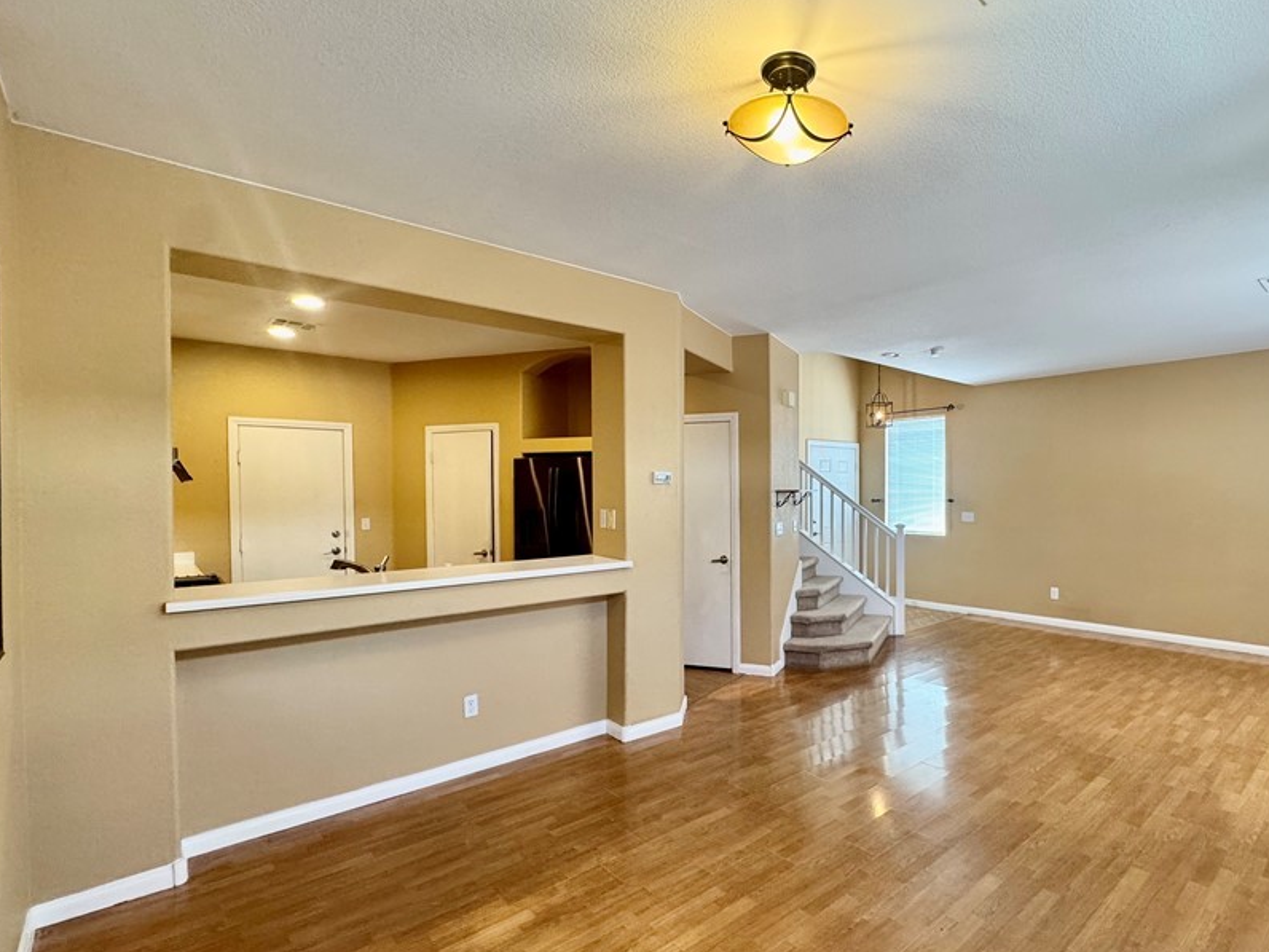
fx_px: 660
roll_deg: +0.0
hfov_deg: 86.3
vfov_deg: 71.5
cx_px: 780
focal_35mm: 18
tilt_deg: -1.2
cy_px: 501
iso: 250
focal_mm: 2.22
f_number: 2.2
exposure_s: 1/120
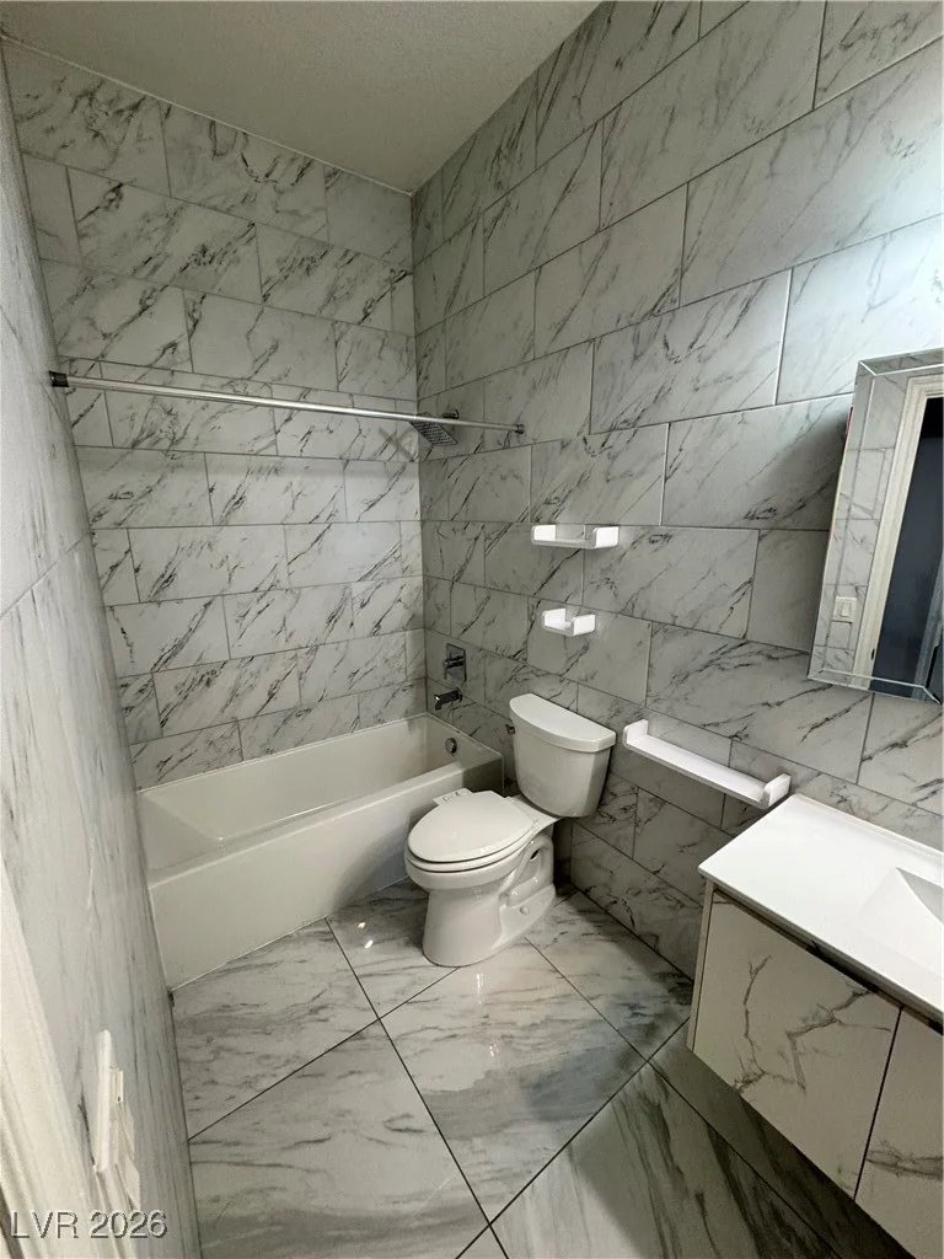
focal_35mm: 14
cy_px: 630
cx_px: 472
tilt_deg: -12.3
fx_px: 509
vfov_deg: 102.1
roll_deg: -1.6
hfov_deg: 85.7
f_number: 2.2
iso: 125
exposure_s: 1/120
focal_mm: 2.22
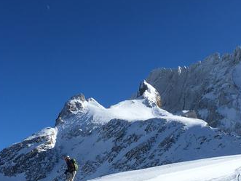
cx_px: 119
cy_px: 81
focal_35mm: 70
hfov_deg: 27.7
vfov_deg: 21.0
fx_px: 488
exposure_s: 1/3205
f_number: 2.2
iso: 25
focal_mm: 4.15
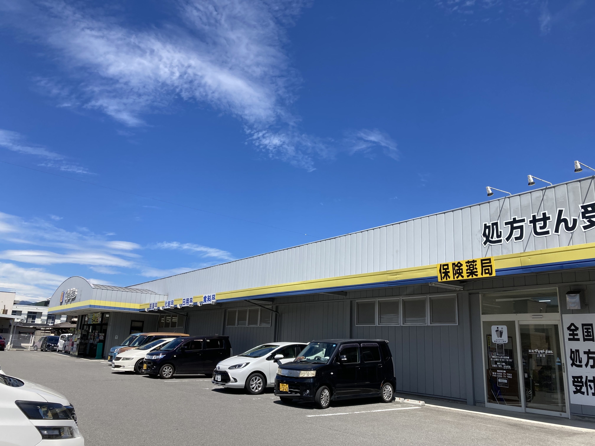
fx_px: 481
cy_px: 223
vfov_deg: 49.7
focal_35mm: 28
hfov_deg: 63.4
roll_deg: -3.1
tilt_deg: +14.8
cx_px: 298
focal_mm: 3.99
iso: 20
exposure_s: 1/2024
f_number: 1.8
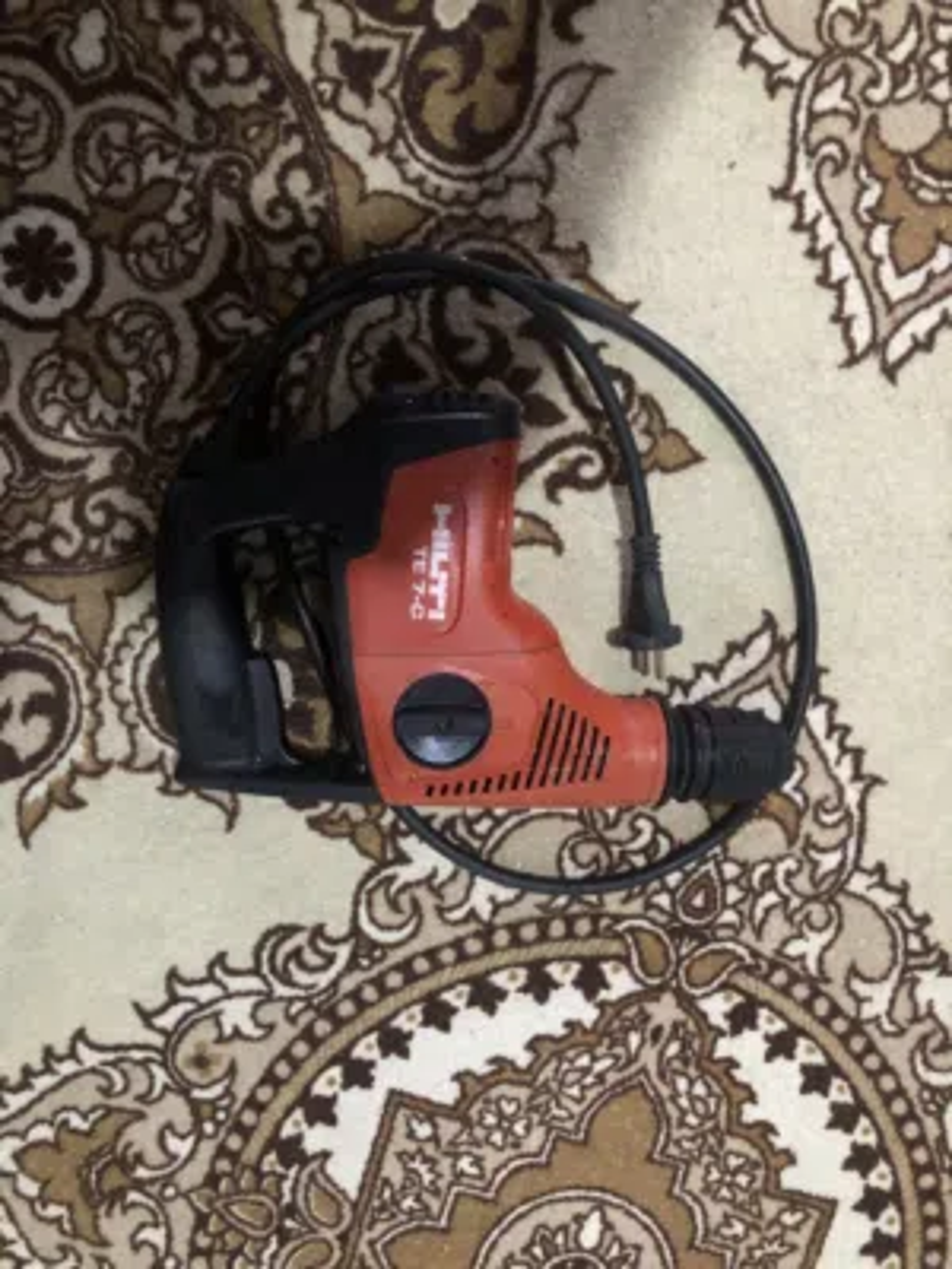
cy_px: 634
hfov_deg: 49.7
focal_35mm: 28
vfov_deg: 63.4
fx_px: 1027
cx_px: 476
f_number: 1.8
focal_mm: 3.99
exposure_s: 1/4
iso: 125
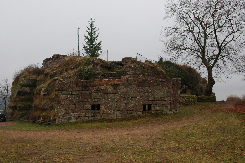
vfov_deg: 34.1
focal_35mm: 39
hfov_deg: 49.6
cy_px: 78
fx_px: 265
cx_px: 119
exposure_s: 1/60
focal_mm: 24
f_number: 5.6
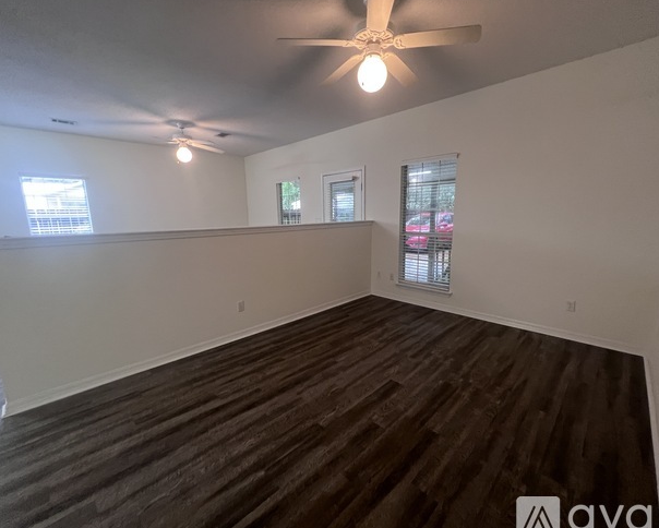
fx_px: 273
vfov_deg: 88.0
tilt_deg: -10.4
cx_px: 329
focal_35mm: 14
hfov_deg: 100.7
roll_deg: +0.7
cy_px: 267
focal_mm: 1.57
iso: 400
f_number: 1.8
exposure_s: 1/60
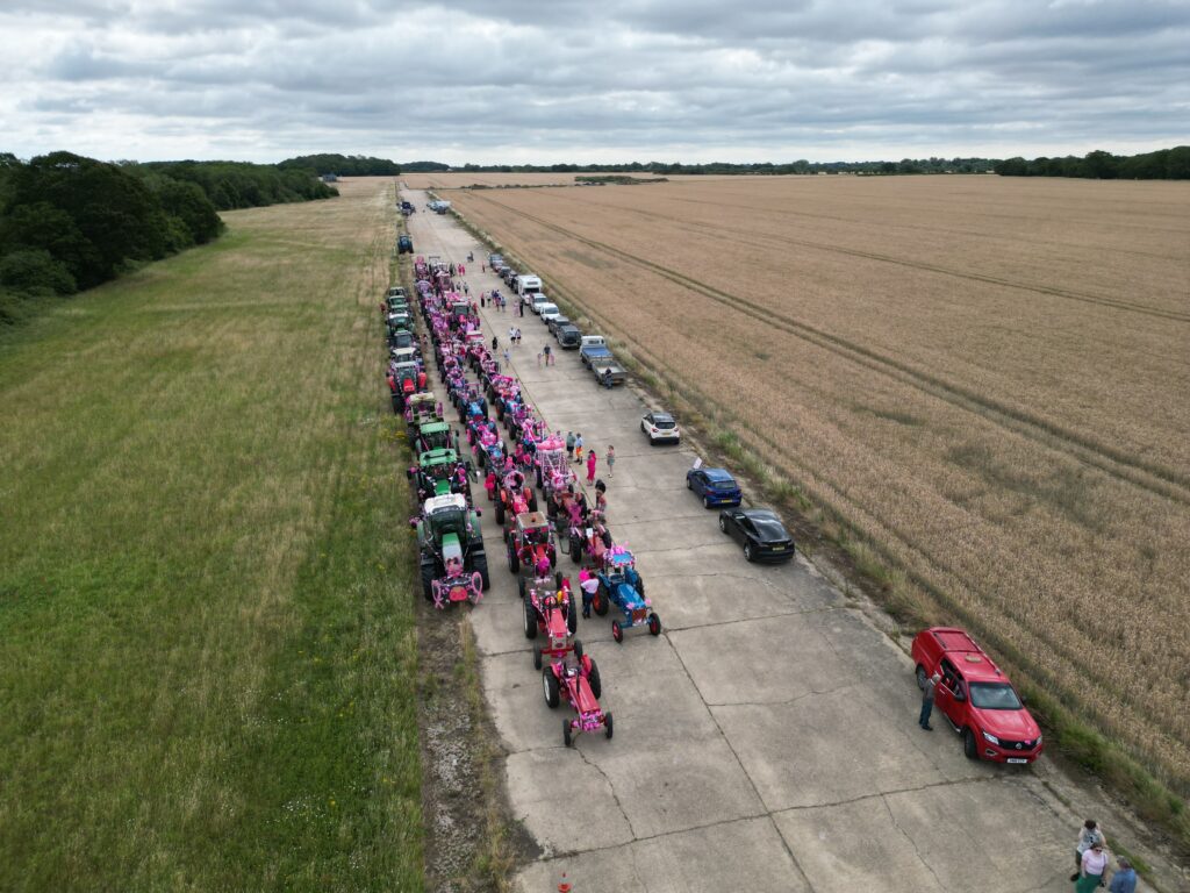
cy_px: 446
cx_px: 595
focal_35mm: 24
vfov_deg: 56.8
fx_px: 825
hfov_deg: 71.6
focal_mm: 6.72
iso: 140
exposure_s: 1/2000
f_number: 1.7
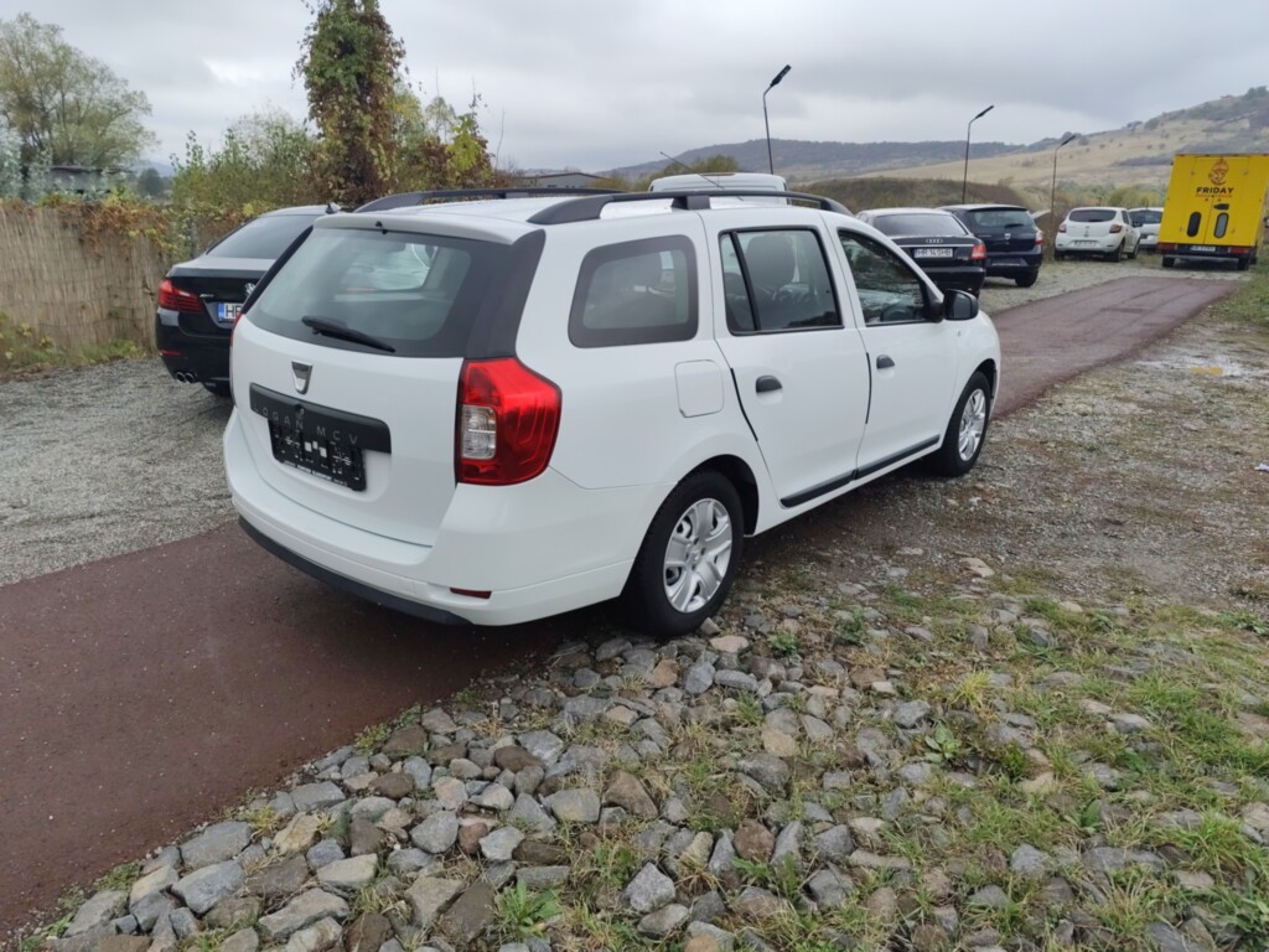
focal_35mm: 23
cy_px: 476
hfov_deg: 73.9
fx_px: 843
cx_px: 634
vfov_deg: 58.9
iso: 50
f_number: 1.65
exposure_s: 1/568
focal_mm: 6.19
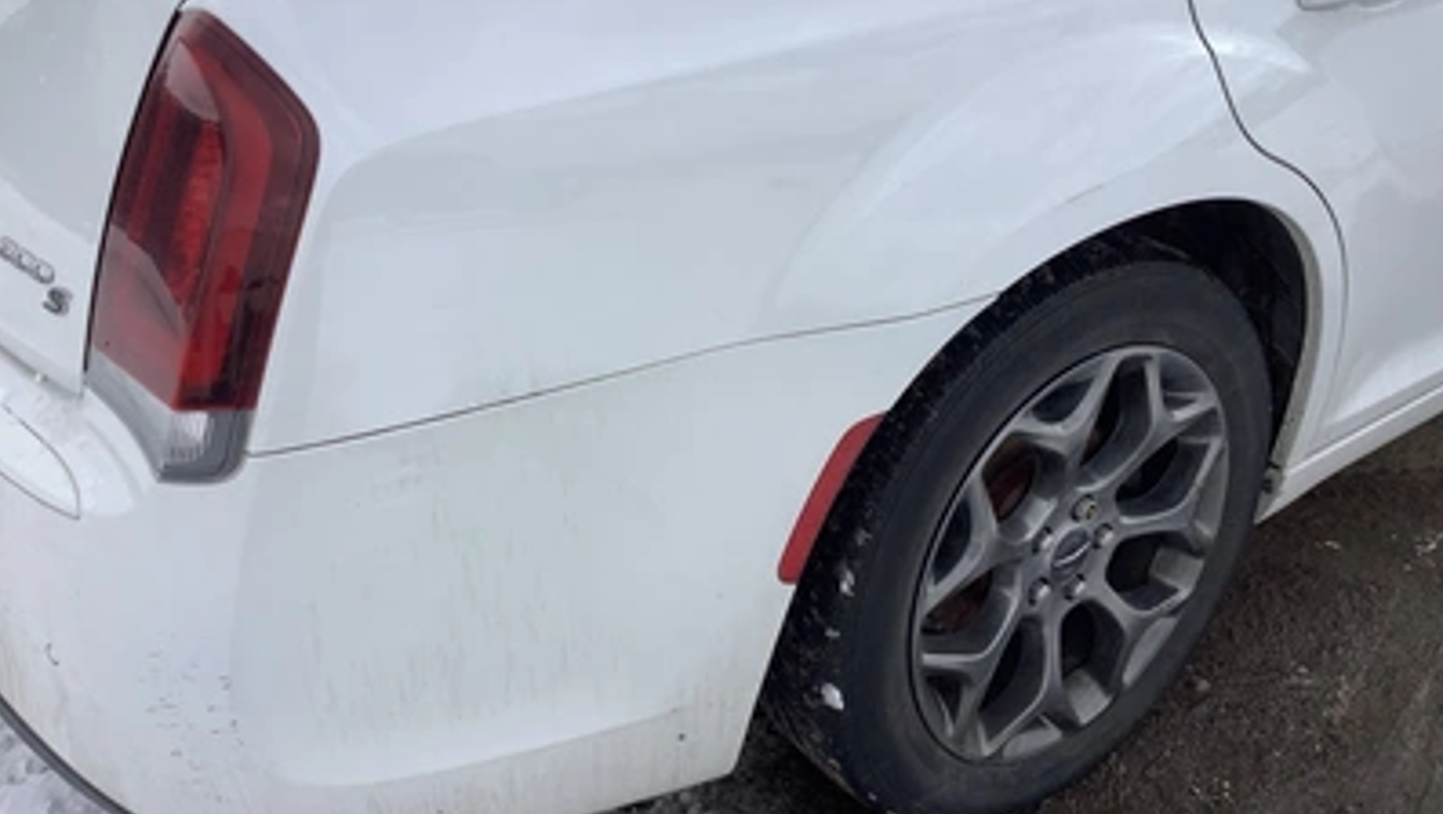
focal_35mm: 34
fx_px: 1302
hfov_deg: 58.0
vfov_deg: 34.7
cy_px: 345
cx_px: 723
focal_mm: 3.3
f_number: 2.4
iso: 25
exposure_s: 1/1894
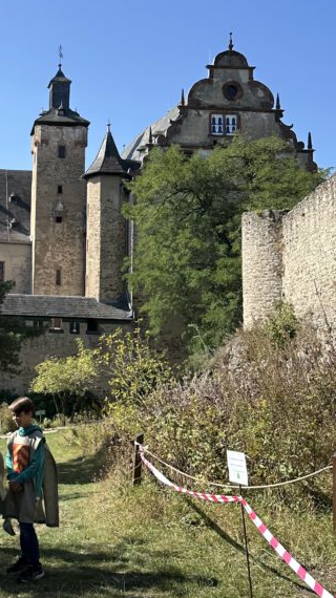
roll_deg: -2.0
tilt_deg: +5.1
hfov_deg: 24.0
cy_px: 243
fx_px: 746
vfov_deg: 43.6
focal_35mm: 47
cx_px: -21
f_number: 1.78
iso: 80
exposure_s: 1/3717
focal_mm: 6.86
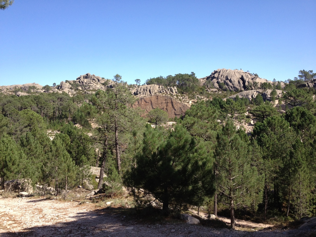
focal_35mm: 35
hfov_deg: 52.6
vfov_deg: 40.7
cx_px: 158
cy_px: 118
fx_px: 320
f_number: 2.4
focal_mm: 4.28
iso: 64
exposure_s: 1/876
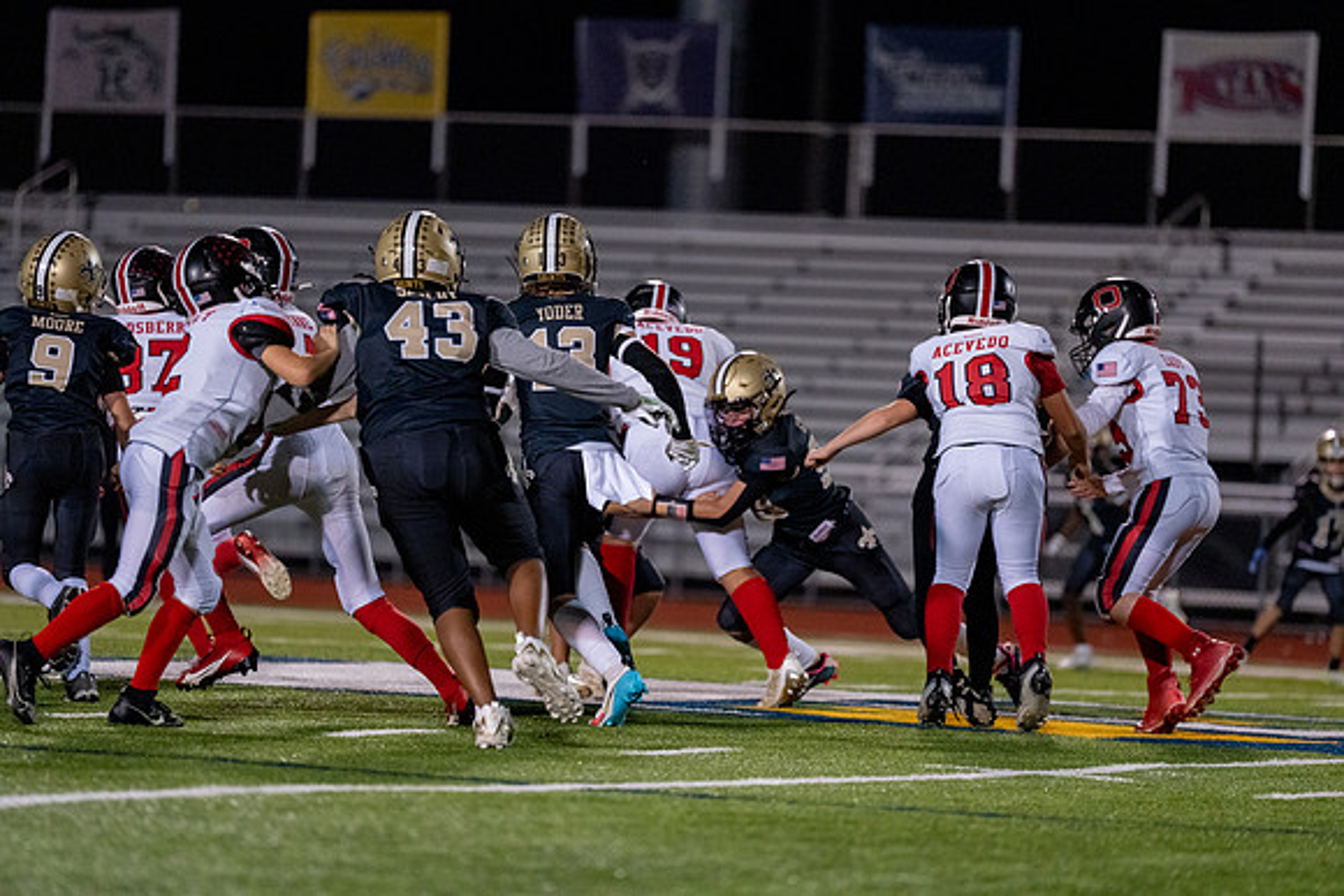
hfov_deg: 10.3
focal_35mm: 200
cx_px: 672
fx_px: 7468
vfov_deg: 6.9
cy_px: 448
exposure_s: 1/1250
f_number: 2.8
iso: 5000
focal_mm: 200
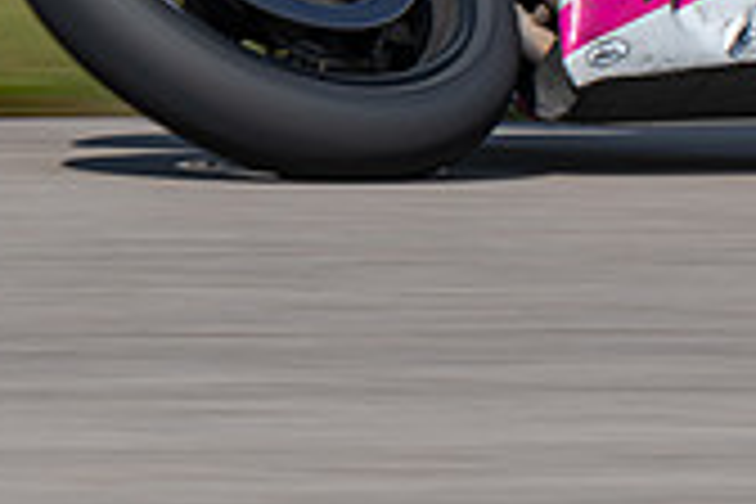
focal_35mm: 1293
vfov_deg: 1.1
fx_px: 27151
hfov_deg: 1.6
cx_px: 900
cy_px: -232
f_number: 18
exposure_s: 1/160
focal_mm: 310
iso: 140
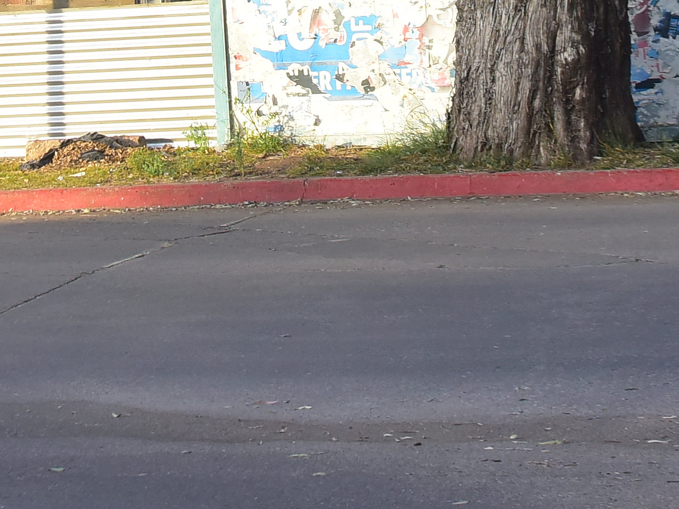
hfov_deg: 12.0
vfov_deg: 8.7
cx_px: 70
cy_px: -460
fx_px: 3198
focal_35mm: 163
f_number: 6.3
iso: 800
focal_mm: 38
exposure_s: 1/400
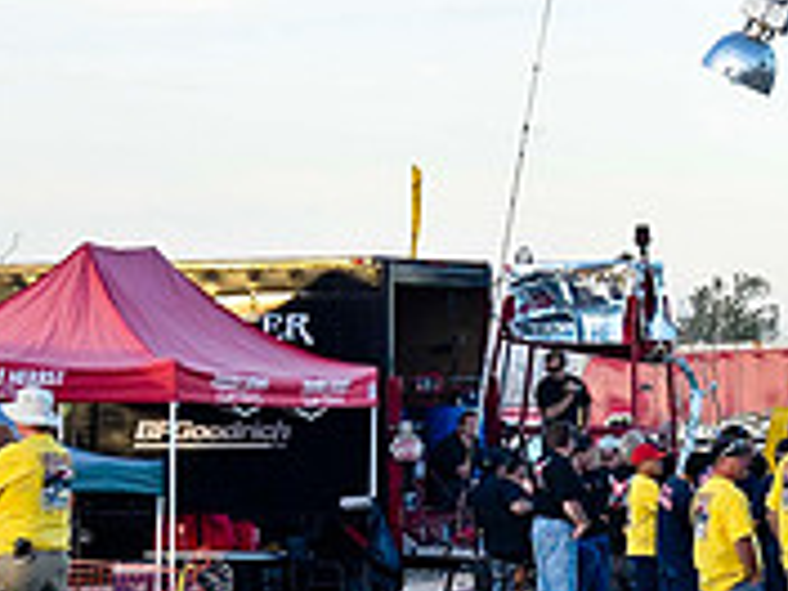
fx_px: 5054
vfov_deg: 6.7
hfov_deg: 8.7
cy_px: 484
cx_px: 1209
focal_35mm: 222
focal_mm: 70
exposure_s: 1/500
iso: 640
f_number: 5
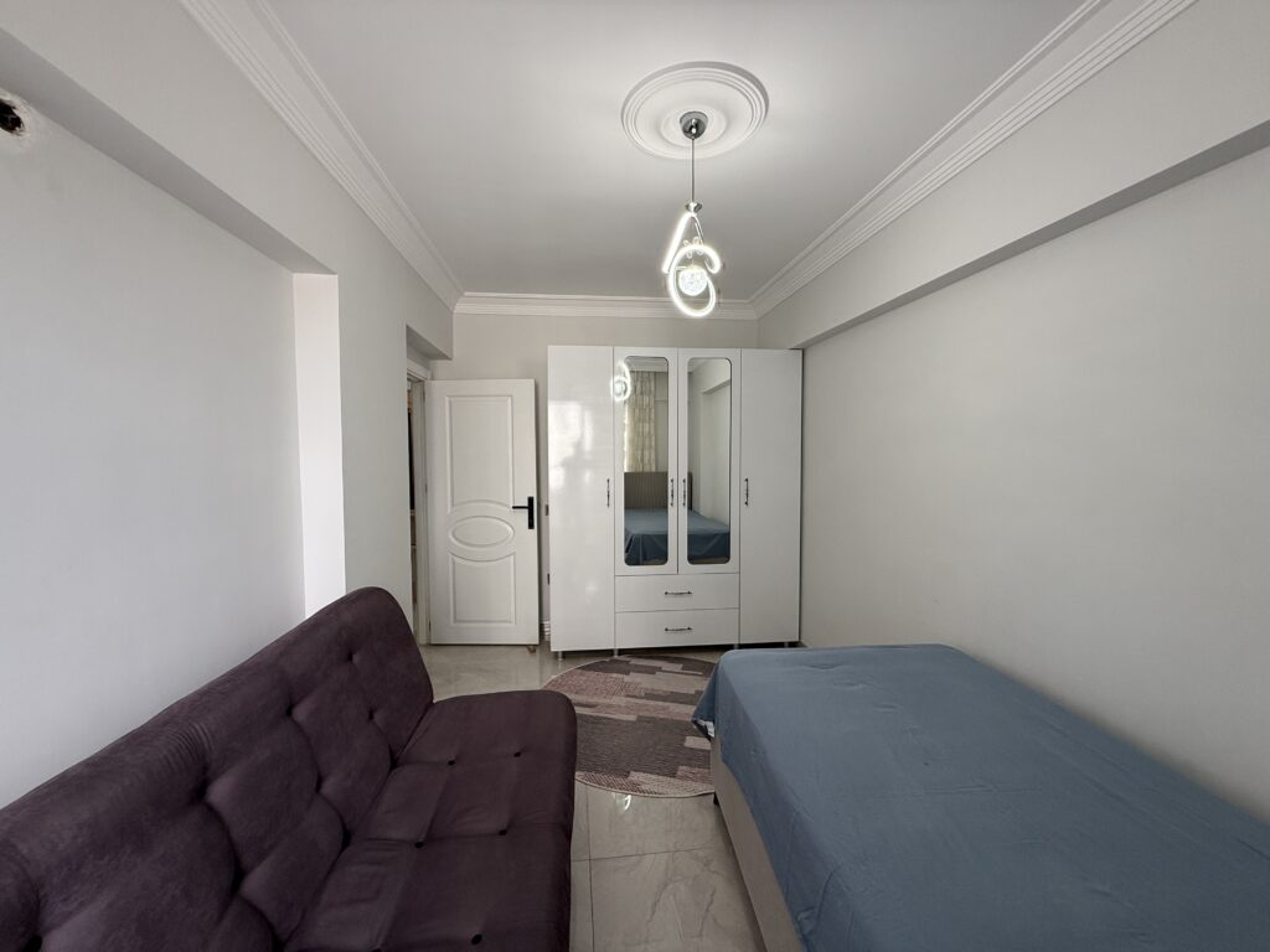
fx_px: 514
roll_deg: +0.3
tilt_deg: -2.5
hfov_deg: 102.1
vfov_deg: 85.7
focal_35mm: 14
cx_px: 635
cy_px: 476
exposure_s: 1/99
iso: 125
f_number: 2.2
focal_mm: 2.22
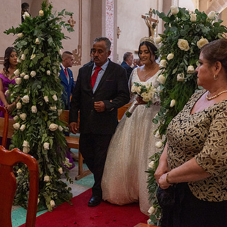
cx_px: 115
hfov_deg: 36.8
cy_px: 112
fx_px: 341
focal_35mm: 46
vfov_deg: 36.8
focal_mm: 35
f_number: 5
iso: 2500
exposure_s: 1/125
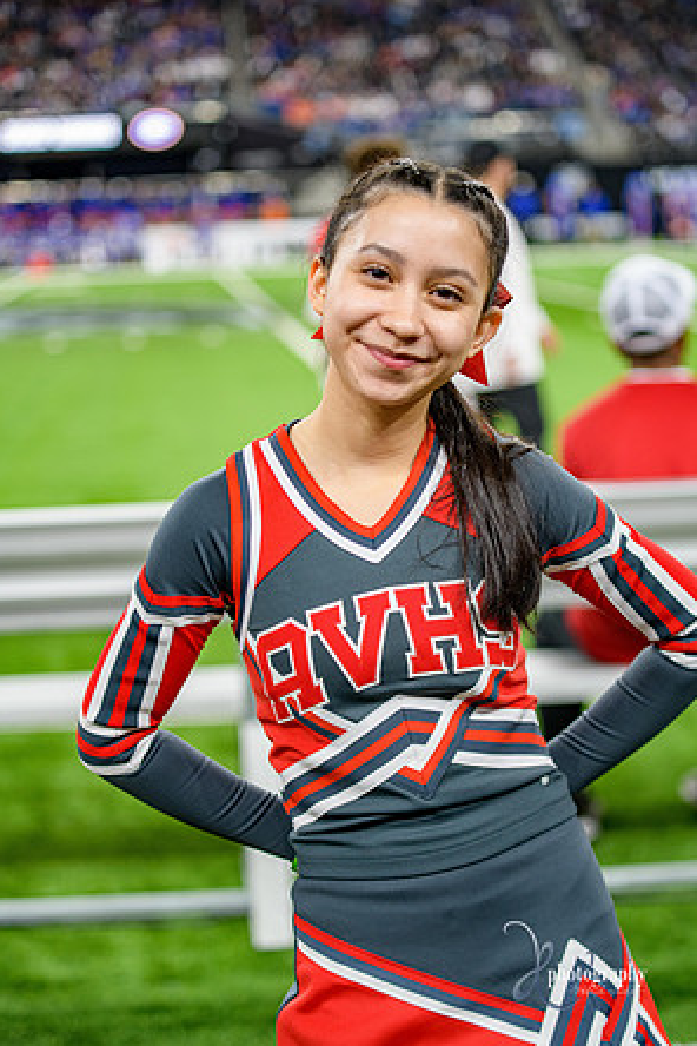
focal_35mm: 76
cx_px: 346
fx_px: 2207
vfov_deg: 26.7
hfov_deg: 17.9
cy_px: 525
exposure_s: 1/400
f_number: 2.8
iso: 1000
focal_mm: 75
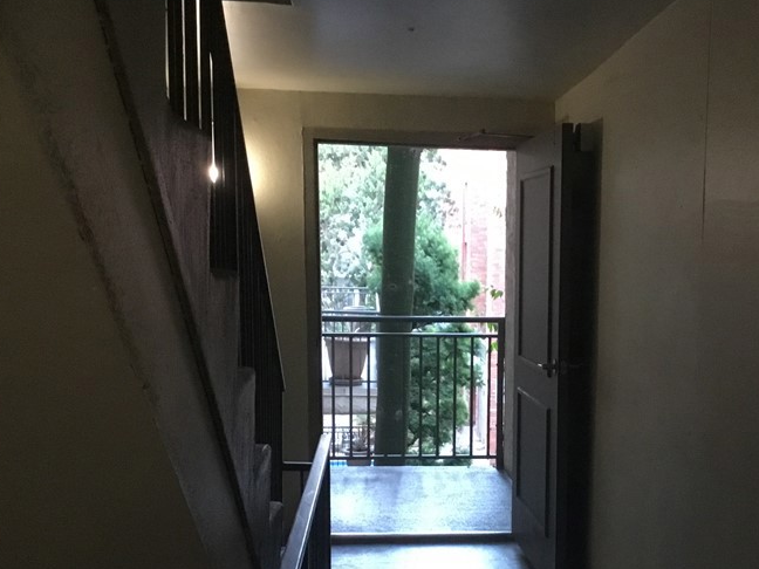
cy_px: 413
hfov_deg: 38.3
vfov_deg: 29.3
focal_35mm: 49
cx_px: 526
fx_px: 1074
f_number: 2.4
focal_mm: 3.3
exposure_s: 1/30
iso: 250
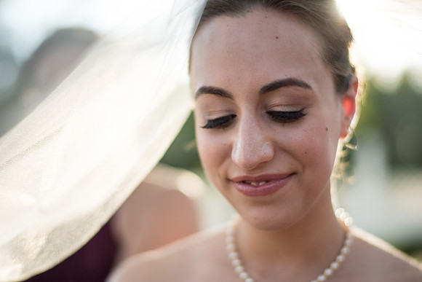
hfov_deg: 34.2
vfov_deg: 23.2
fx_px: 685
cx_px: 212
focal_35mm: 58
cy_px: 140
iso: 100
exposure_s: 1/4000
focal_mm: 58
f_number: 1.4
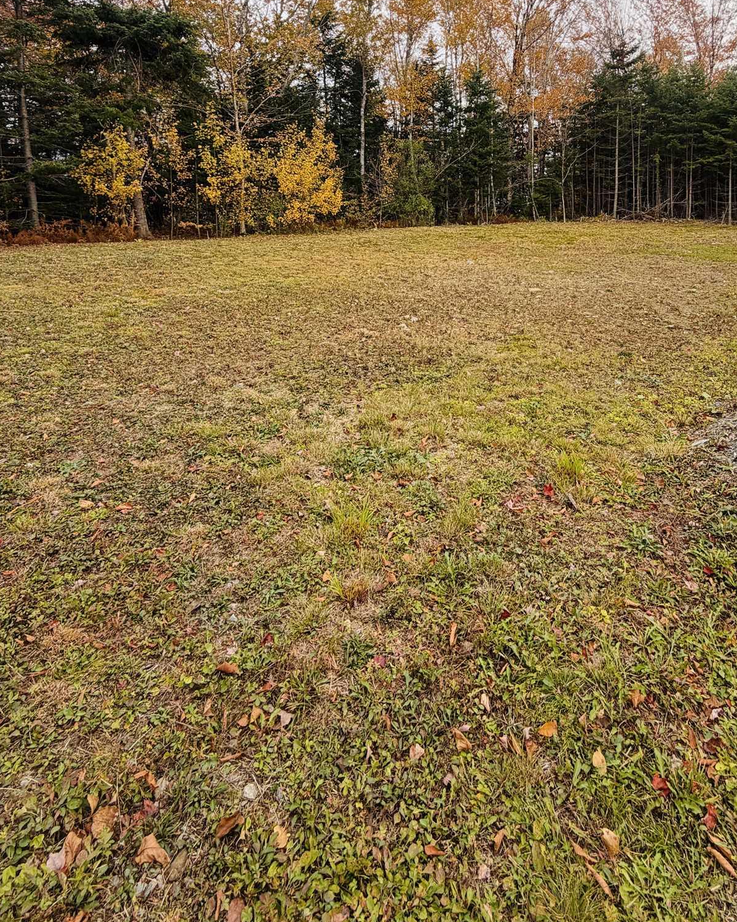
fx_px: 573
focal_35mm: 21
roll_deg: +0.9
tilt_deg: -6.2
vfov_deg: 73.4
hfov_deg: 65.0
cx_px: 438
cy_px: 256
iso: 40
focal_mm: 2.22
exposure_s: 1/596
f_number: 2.2
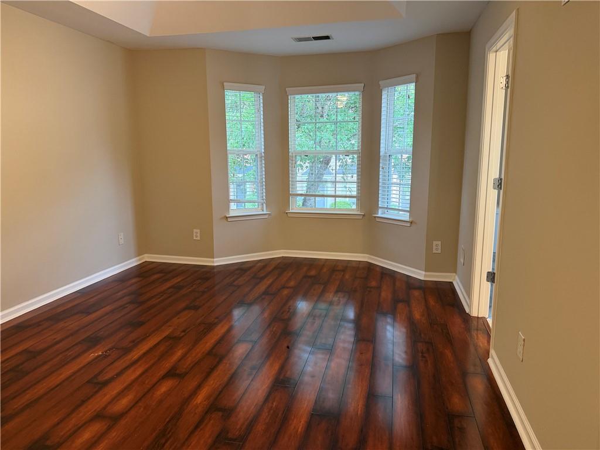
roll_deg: +0.8
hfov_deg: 71.6
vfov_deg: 56.8
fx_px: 416
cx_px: 300
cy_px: 225
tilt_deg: -10.6
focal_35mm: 24
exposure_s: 1/60
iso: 250
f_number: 1.78
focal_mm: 6.76
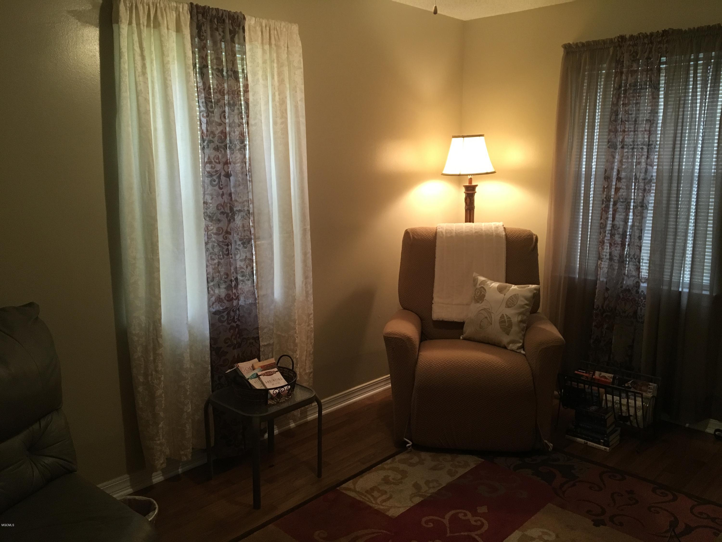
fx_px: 605
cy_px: 271
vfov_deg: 48.2
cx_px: 361
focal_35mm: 29
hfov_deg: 61.7
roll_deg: +0.2
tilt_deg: -9.8
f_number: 2.2
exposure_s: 1/30
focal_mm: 4.15
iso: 125
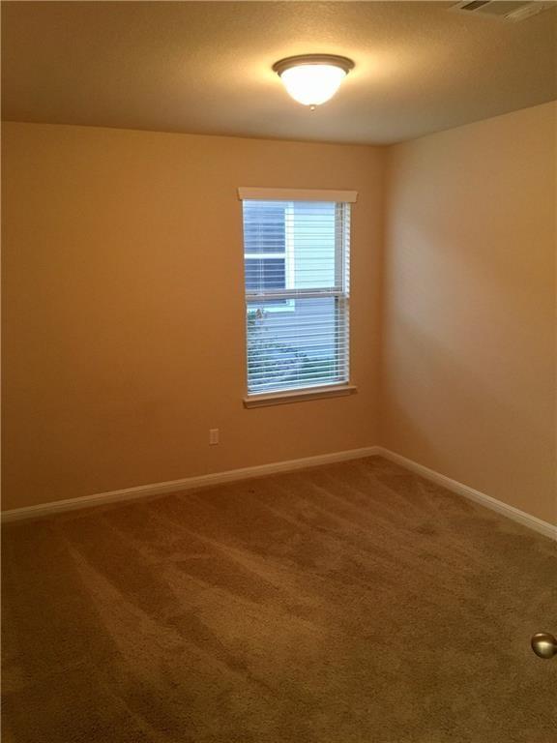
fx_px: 622
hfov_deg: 48.2
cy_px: 372
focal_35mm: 29
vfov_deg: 61.7
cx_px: 278
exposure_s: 1/30
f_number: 2.2
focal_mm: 4.15
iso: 160
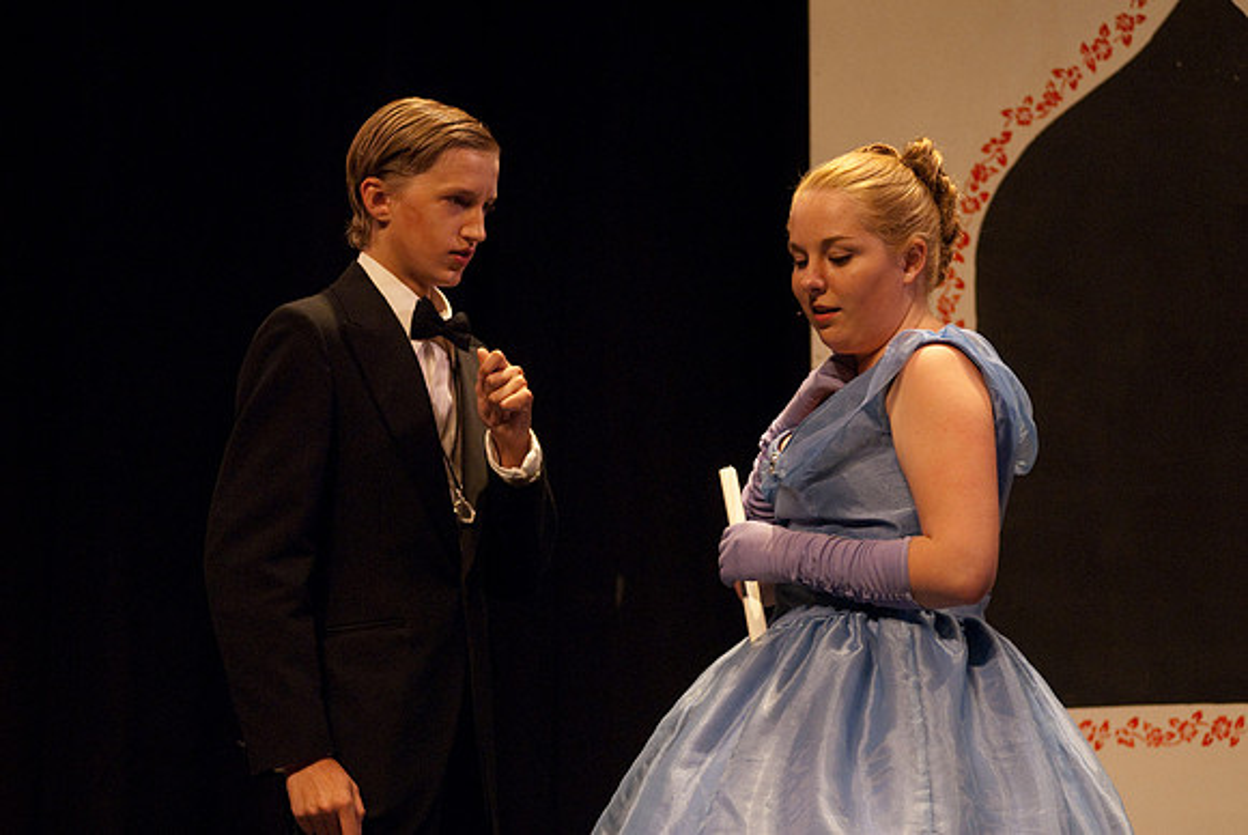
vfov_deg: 7.9
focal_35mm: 174
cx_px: 624
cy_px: 418
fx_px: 6038
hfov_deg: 11.8
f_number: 2.8
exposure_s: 1/160
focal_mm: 116
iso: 1000
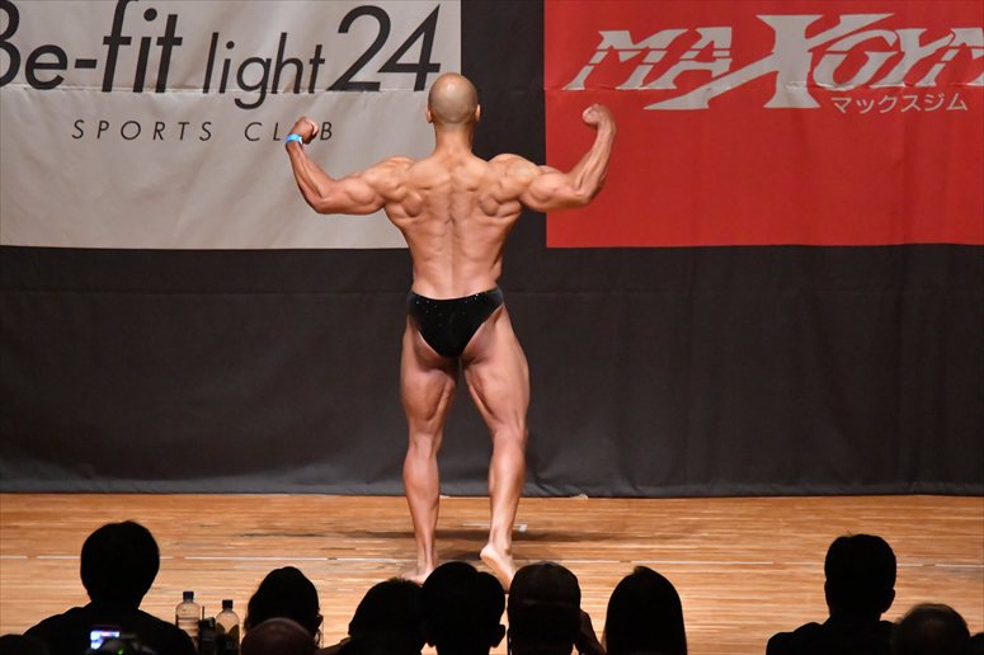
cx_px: 492
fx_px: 6967
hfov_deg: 8.1
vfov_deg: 5.4
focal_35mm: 255
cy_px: 328
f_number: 5.6
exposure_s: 1/400
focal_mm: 170
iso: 12800
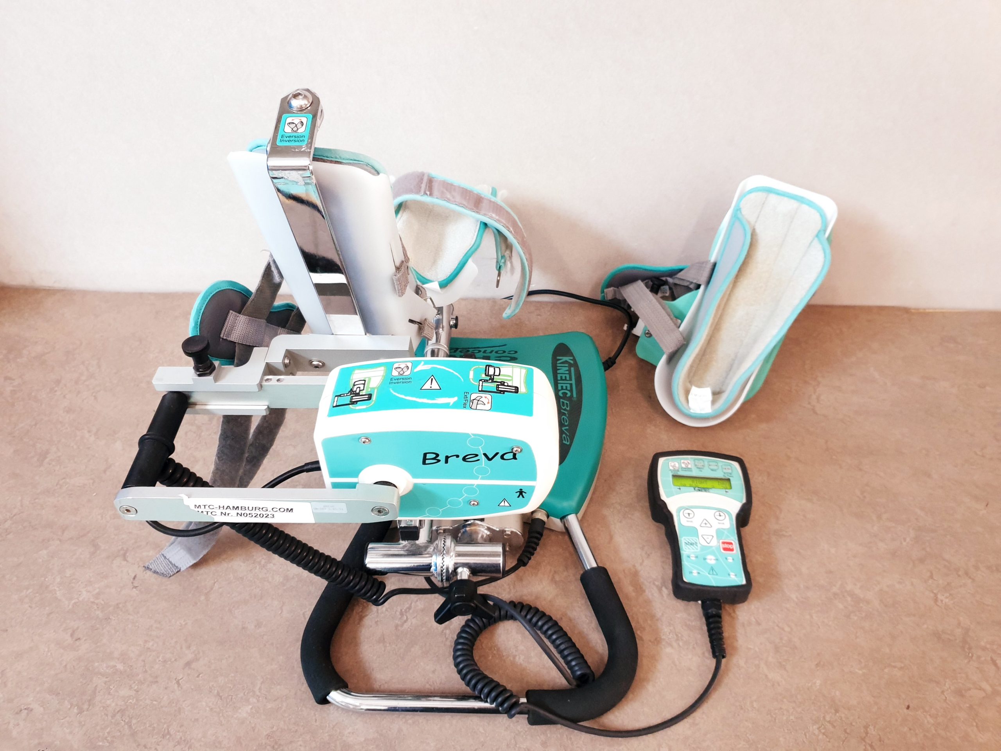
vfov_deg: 53.1
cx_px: 500
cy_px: 376
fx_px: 752
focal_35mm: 26
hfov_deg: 67.3
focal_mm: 4.3
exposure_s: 1/50
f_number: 1.5
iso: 200
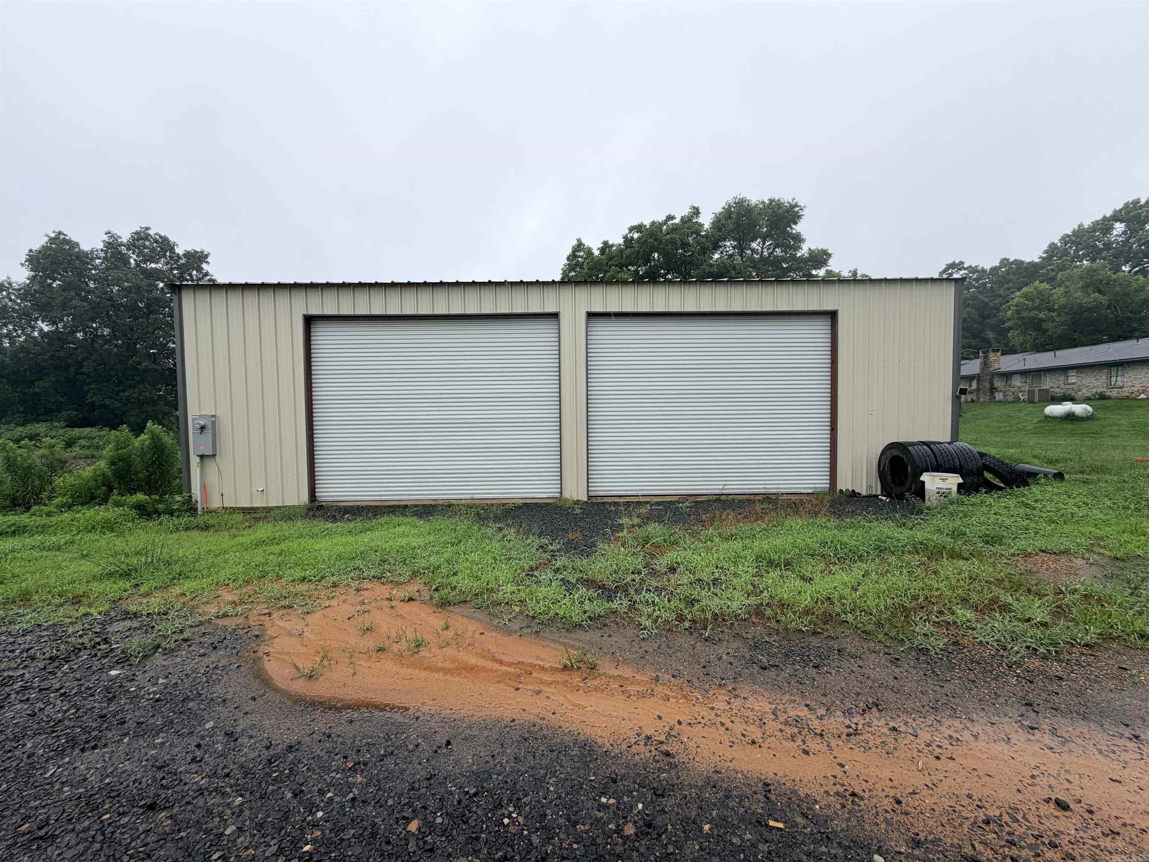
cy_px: 431
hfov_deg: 102.1
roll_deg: +1.1
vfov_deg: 85.7
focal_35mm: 14
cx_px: 574
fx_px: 465
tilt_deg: -3.3
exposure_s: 1/502
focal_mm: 2.22
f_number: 2.2
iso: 50
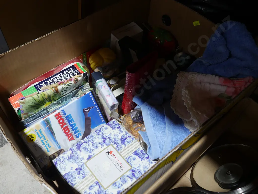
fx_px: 254
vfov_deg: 41.8
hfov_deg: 53.9
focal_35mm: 34
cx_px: 129
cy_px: 97
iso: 400
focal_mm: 17
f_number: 4
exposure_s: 1/60
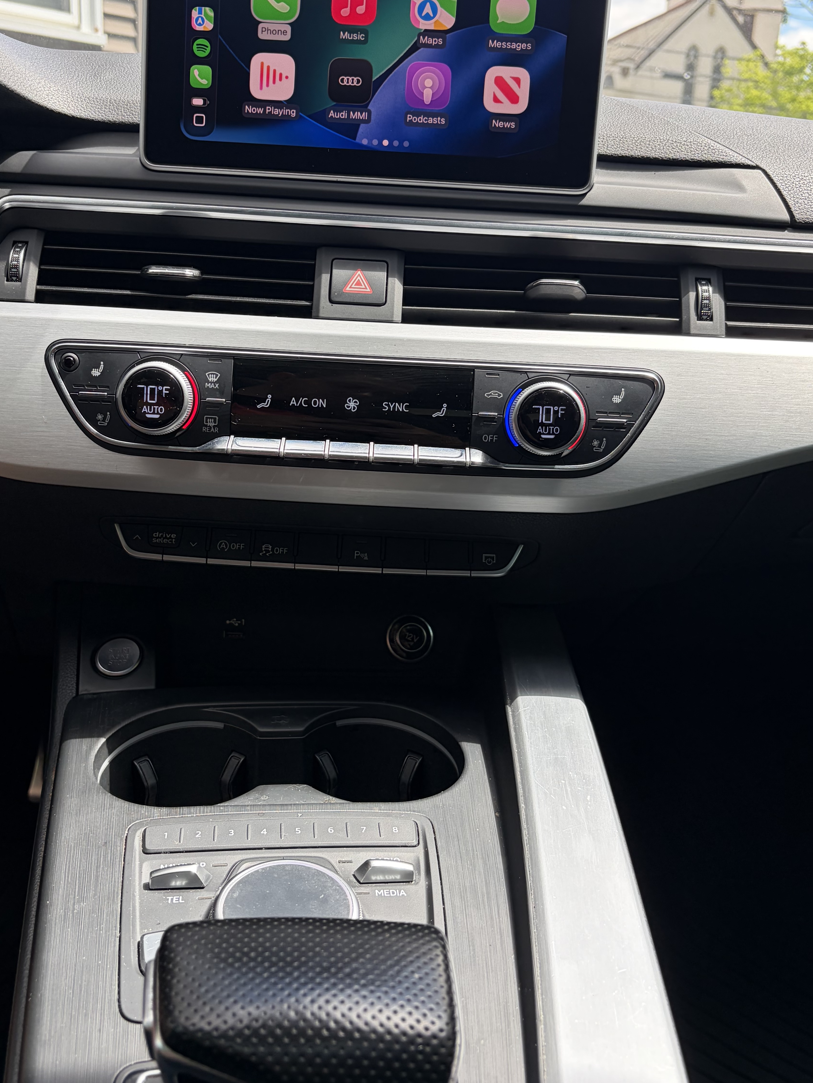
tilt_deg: -12.4
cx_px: 361
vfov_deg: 55.2
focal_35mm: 33
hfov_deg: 42.9
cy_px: 480
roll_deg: -1.9
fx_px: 1033
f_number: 1.6
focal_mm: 5.96
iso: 64
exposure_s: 1/397
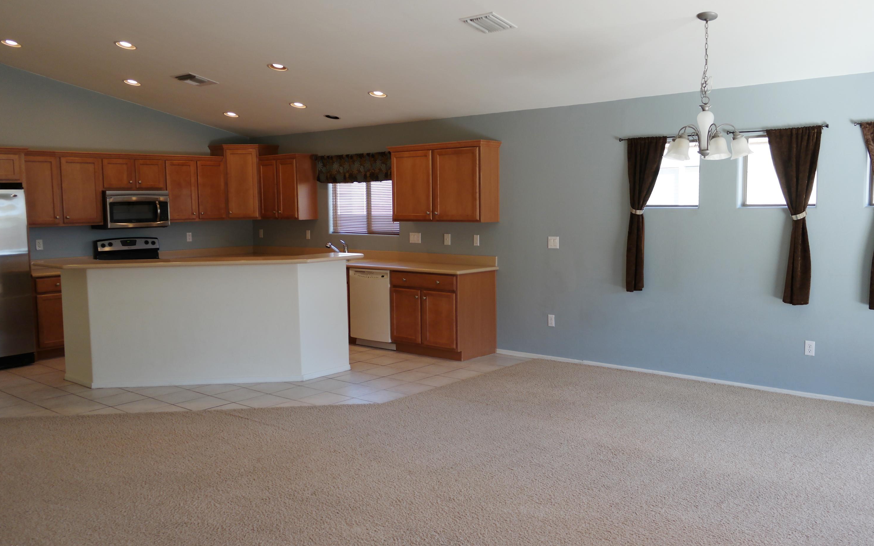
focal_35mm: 31
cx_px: 441
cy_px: 271
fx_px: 738
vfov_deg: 40.6
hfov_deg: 61.2
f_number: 3.5
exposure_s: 1/80
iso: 200
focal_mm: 20
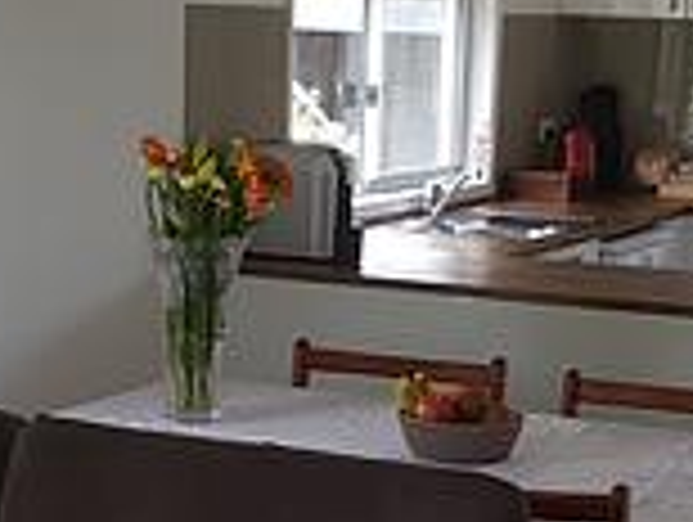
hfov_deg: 18.7
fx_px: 2105
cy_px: 439
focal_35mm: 105
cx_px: 392
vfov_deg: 14.0
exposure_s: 1/50
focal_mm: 4.2
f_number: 1.7
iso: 64
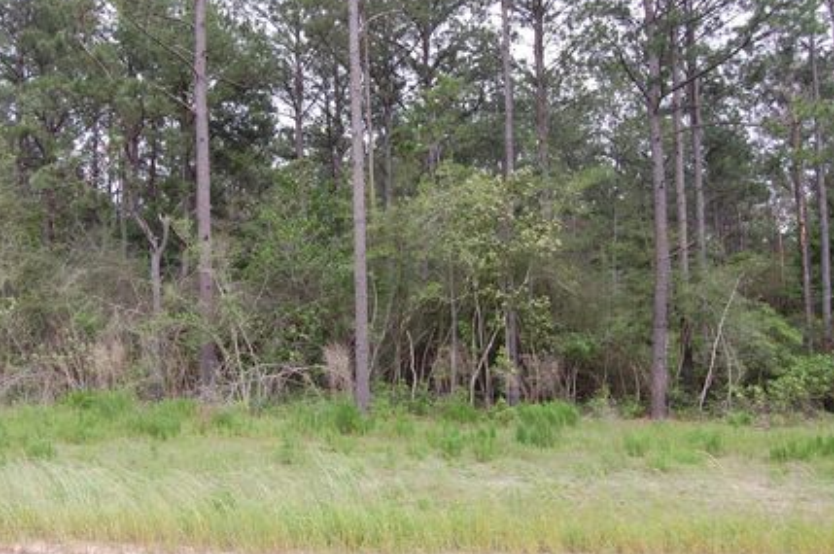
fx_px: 810
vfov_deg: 37.8
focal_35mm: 35
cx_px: 354
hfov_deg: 54.3
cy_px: 294
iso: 200
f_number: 6.3
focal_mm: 20
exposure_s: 1/160
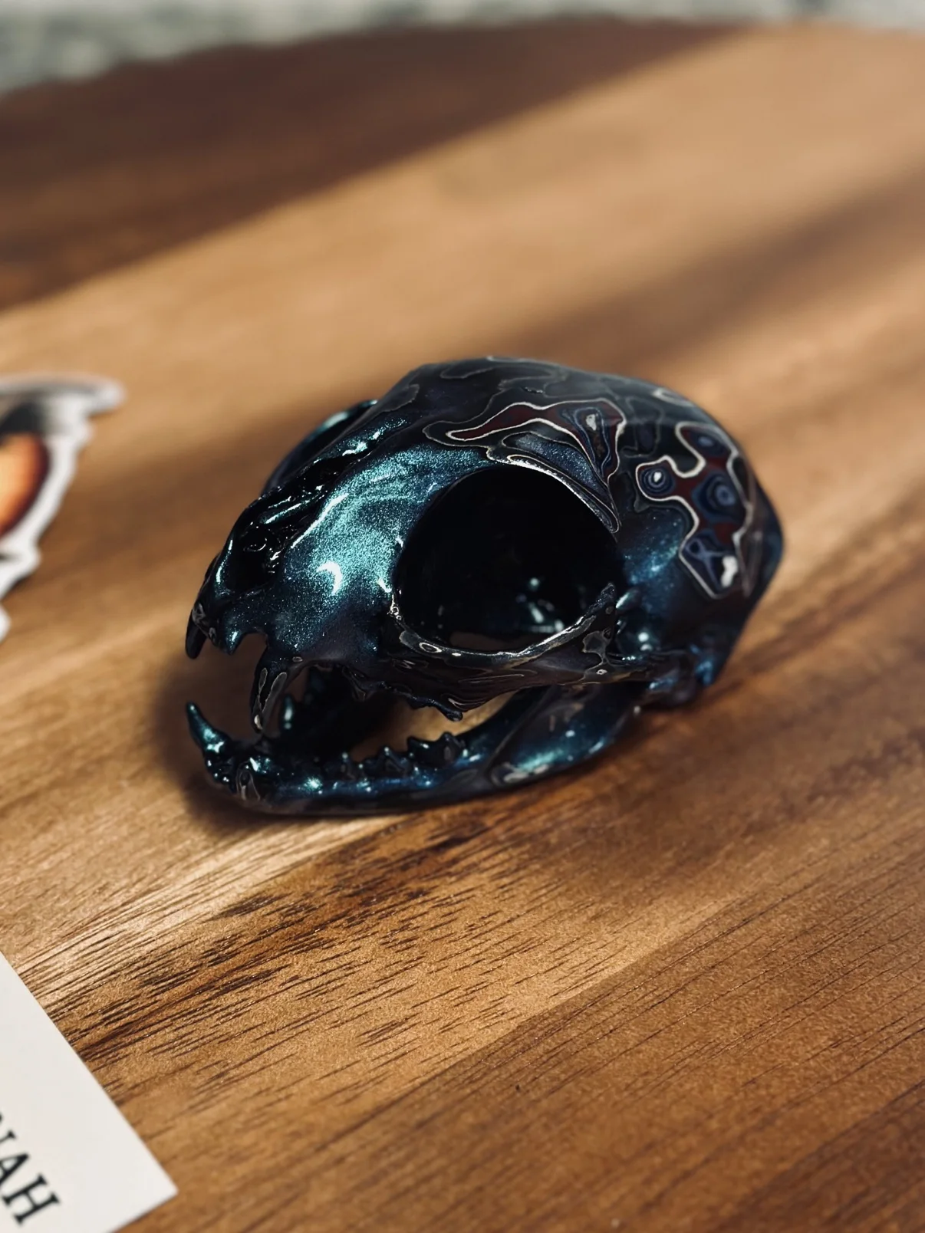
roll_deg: +3.3
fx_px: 1710
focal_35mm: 48
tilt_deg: -37.0
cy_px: 616
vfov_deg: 39.7
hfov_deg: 30.3
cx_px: 462
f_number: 1.78
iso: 320
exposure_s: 1/40
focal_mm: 6.86
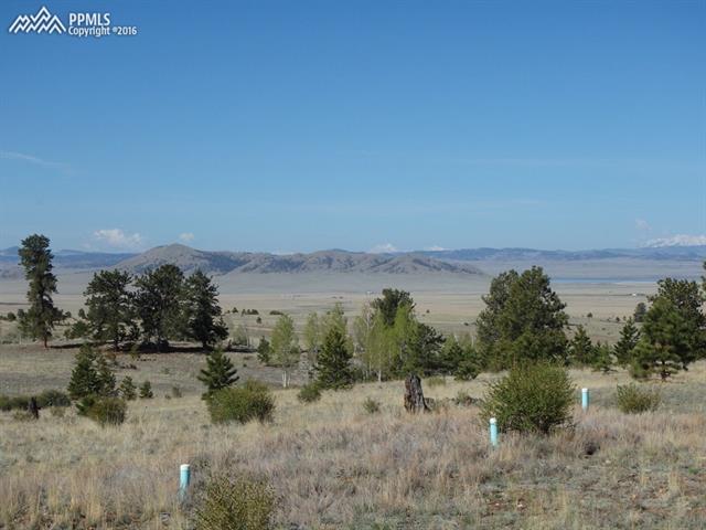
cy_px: 265
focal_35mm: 68
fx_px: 1387
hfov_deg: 28.6
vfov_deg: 21.6
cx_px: 353
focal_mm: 12.3
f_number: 5.5
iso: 125
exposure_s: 1/1000
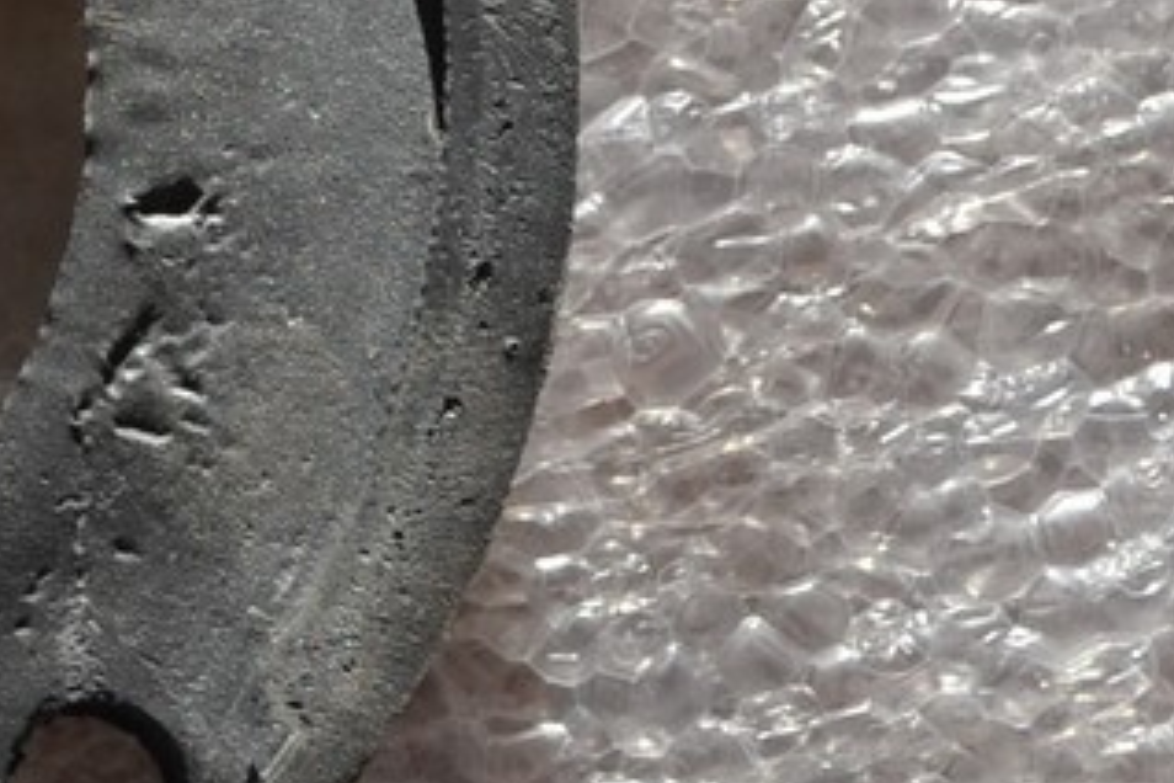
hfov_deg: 8.7
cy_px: -366
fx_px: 7467
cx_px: -742
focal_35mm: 229
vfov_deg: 5.9
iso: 320
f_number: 5.6
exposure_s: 1/125
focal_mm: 36
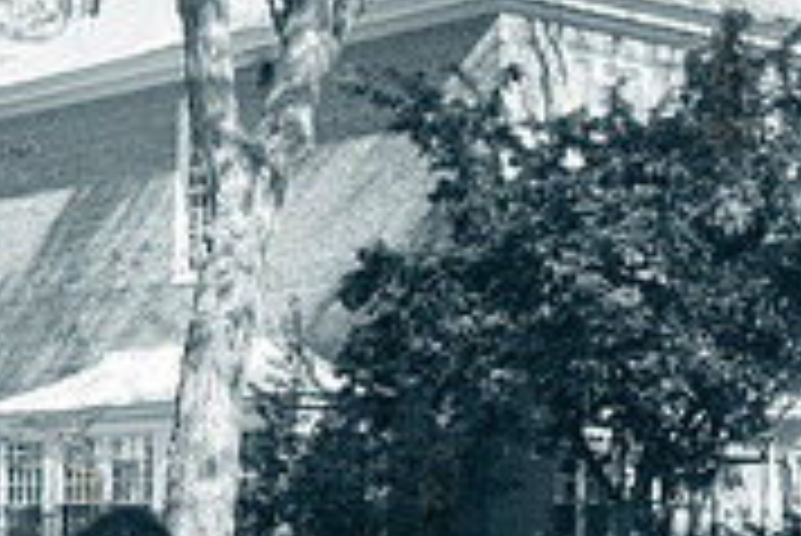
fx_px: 2538
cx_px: -144
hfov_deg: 17.2
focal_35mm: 114
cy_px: 727
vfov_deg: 11.7
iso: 200
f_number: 2.5
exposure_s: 1/1600
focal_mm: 35
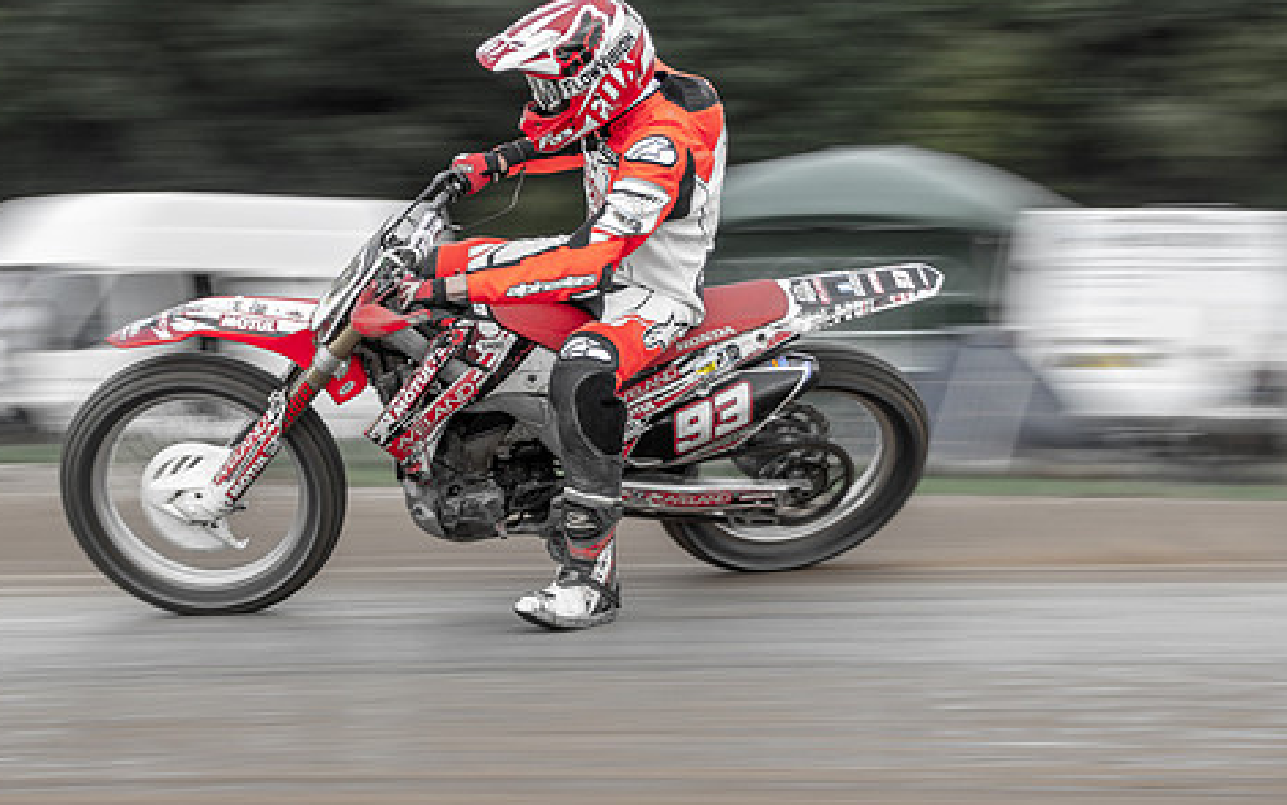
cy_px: 197
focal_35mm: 165
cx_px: 571
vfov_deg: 7.9
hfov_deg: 12.7
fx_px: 5789
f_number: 6.3
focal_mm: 60
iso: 100
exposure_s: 1/100
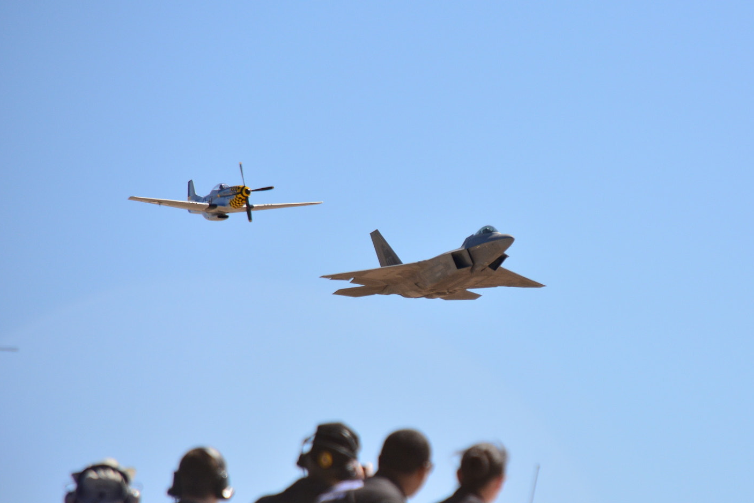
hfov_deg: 4.7
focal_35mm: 437
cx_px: 527
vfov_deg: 3.1
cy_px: 251
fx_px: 9154
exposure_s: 1/2000
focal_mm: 200
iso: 400
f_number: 6.3
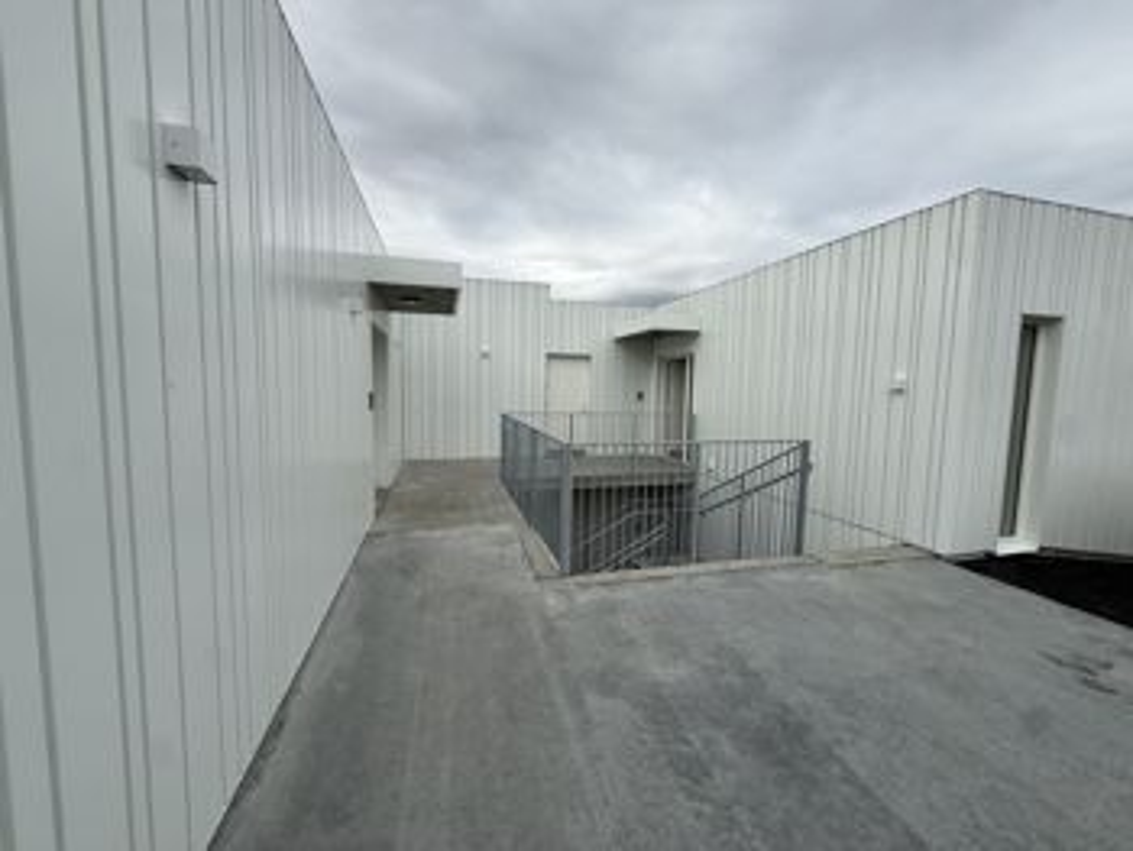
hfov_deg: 102.0
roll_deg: -1.8
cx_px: 566
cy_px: 426
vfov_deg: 85.7
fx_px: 459
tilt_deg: -4.9
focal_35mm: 14
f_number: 2.2
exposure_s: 1/2024
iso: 50
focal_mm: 2.22
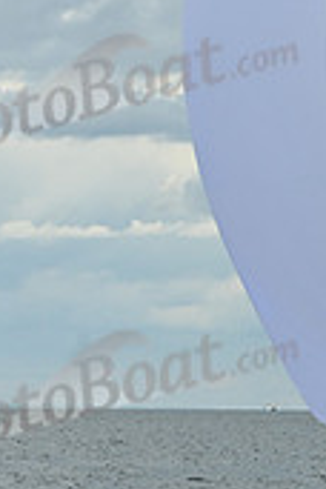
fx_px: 4373
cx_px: 448
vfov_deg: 6.4
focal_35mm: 322
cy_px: 203
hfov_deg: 4.3
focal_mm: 95
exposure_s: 1/800
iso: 250
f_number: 9
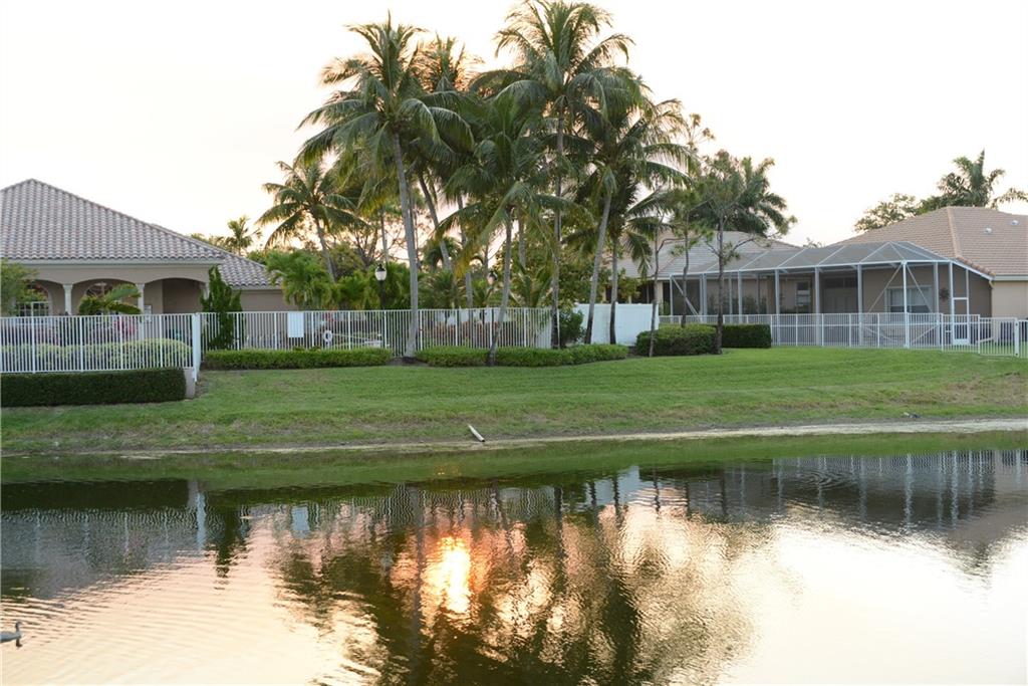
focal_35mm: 48
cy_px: 343
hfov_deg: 41.1
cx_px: 514
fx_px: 1371
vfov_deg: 28.1
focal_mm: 48
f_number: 7.1
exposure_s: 1/320
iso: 800
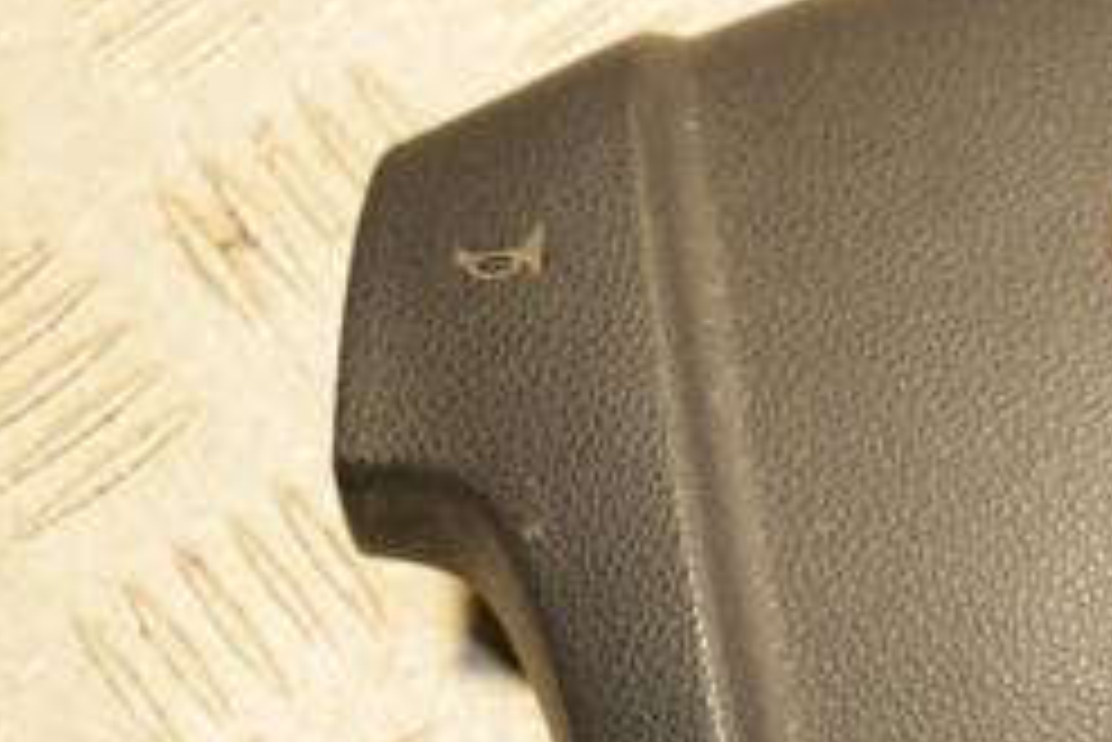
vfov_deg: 11.0
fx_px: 3832
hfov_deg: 16.0
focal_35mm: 124
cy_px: 571
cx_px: 1270
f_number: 5
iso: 800
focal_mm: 34
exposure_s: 1/160
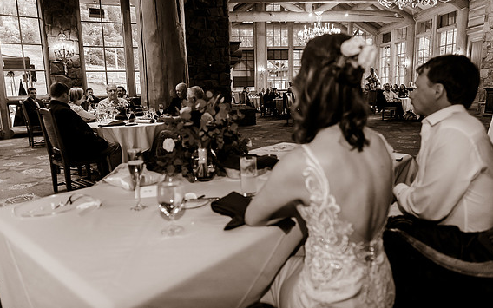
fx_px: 336
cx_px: 247
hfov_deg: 72.5
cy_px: 142
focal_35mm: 25
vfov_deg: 49.2
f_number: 2.8
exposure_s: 1/250
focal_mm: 24
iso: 4000
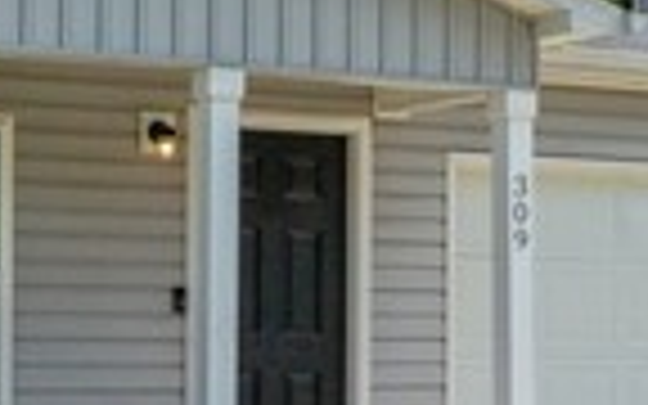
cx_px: 288
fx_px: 2313
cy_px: 349
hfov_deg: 15.9
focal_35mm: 131
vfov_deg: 10.0
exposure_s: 1/1600
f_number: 9
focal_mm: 17
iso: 250
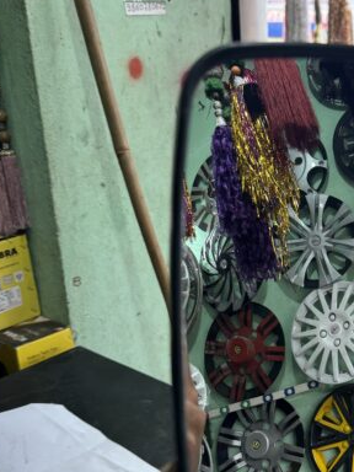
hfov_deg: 27.5
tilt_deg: -20.8
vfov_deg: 38.0
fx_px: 682
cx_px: 350
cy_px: 285
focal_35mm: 50
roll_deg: -0.4
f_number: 1.78
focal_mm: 6.76
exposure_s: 1/100
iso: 100
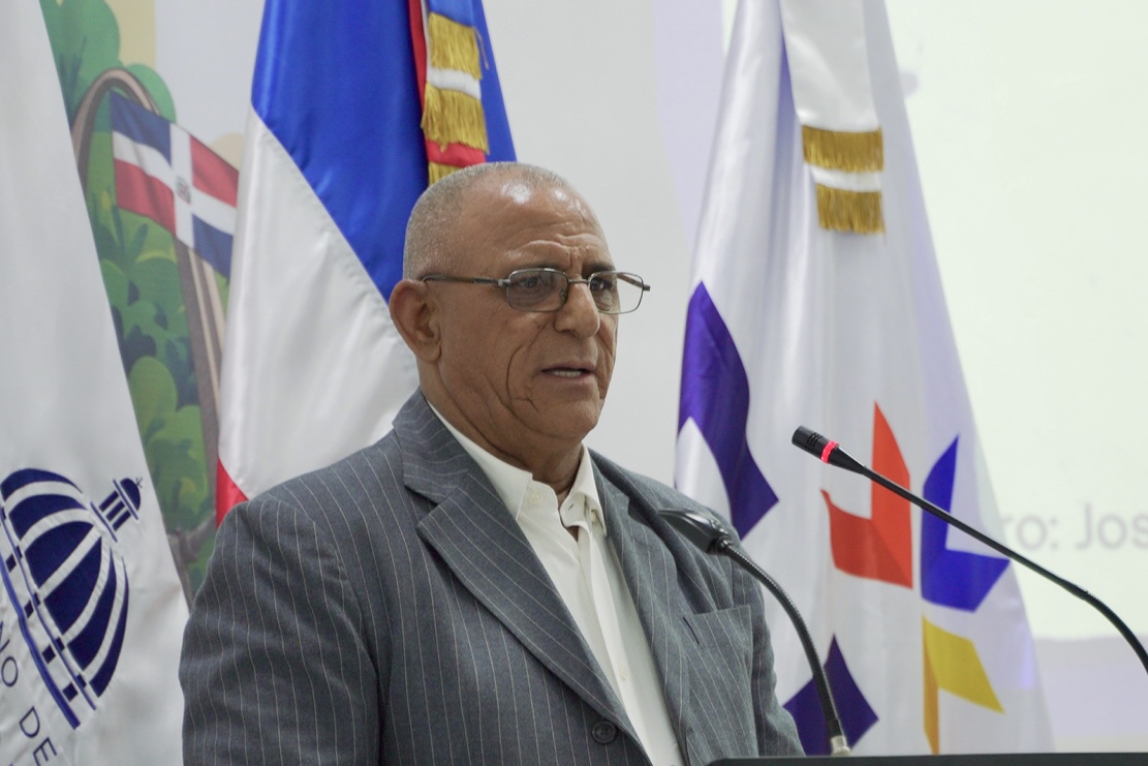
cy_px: 508
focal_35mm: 163
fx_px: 5198
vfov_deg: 8.4
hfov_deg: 12.6
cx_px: 562
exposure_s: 1/60
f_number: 3.2
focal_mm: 75
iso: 640
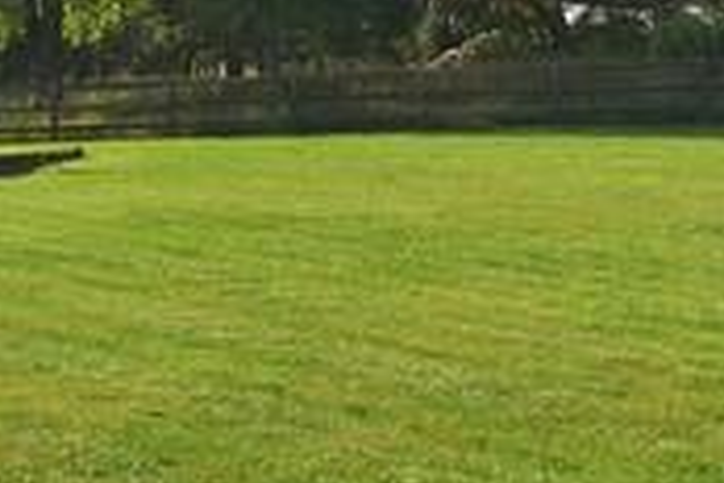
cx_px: -204
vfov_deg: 14.0
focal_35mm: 97
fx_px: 1949
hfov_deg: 19.5
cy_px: 85
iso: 200
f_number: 8
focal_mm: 16.5
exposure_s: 1/640
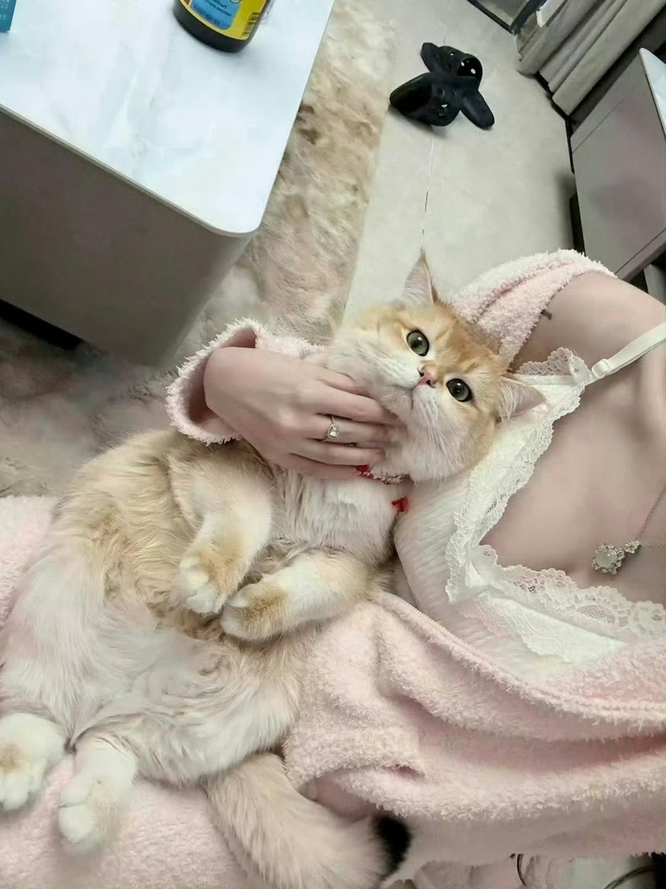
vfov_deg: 60.0
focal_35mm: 30
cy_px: 444
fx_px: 770
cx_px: 333
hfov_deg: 46.8
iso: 160
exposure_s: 1/50
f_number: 1.9
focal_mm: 2.69
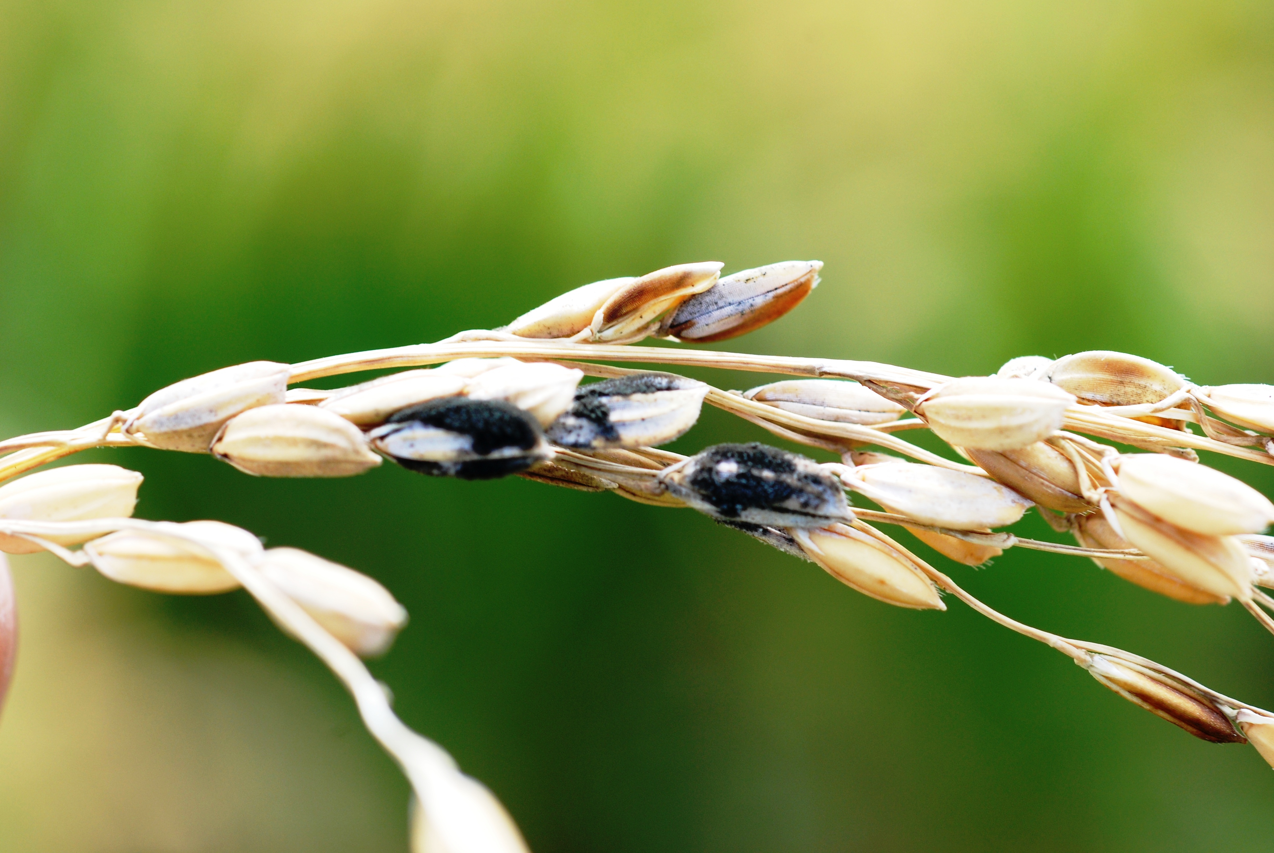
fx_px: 3189
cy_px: 426
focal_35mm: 90
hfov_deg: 22.6
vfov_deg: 15.2
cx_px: 637
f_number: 8
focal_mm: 60
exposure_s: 1/125
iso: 200
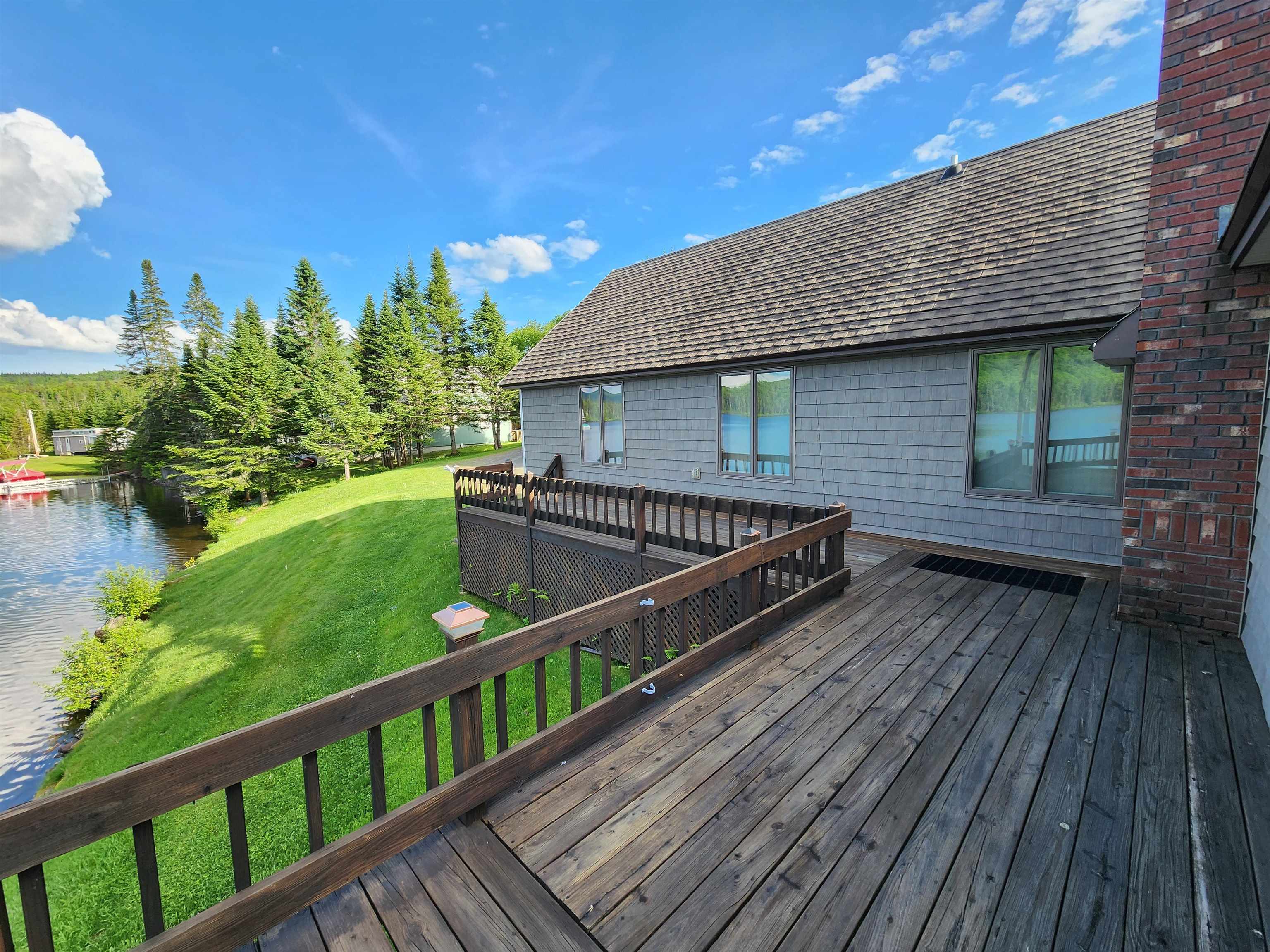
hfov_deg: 106.2
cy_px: 476
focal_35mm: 13
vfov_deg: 89.9
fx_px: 477
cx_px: 635
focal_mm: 2.2
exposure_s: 1/542
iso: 50
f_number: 2.2
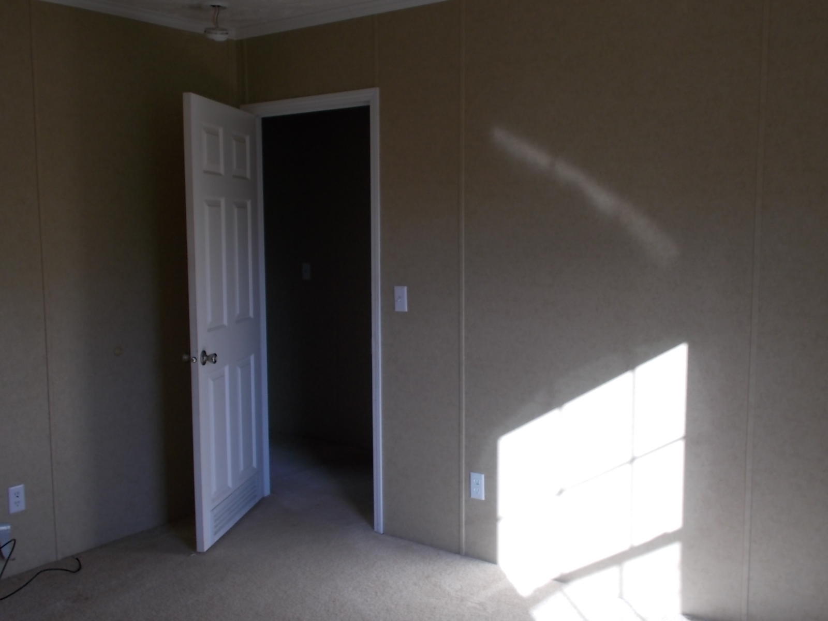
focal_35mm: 39
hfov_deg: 47.9
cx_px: 414
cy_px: 310
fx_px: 933
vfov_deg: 36.8
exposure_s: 1/80
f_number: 3.9
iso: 80
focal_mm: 6.9
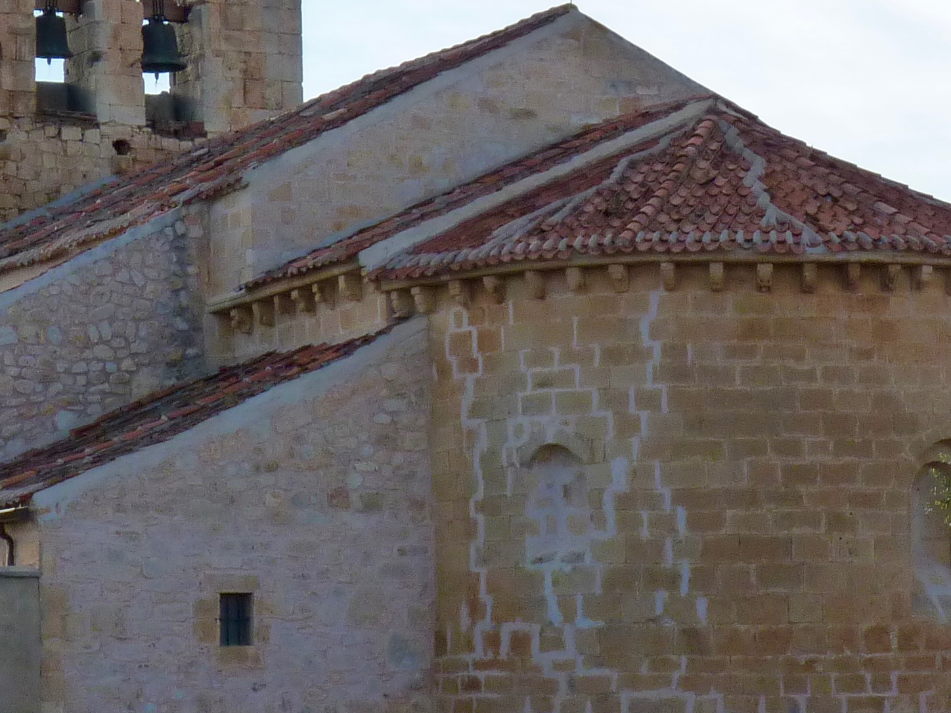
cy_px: 249
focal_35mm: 163
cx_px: 543
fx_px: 4478
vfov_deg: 9.1
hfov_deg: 12.1
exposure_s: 1/250
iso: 125
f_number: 5
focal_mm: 10.4
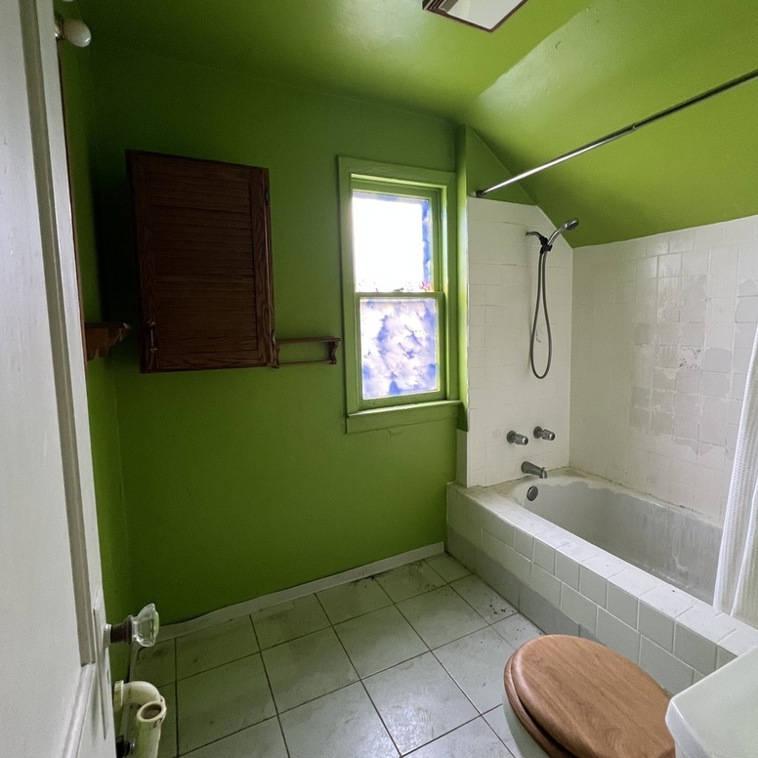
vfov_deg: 87.4
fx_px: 396
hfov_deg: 87.4
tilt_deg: -5.1
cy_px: 363
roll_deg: -0.3
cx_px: 372
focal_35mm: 16
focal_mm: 1.57
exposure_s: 1/86
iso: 250
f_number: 1.8
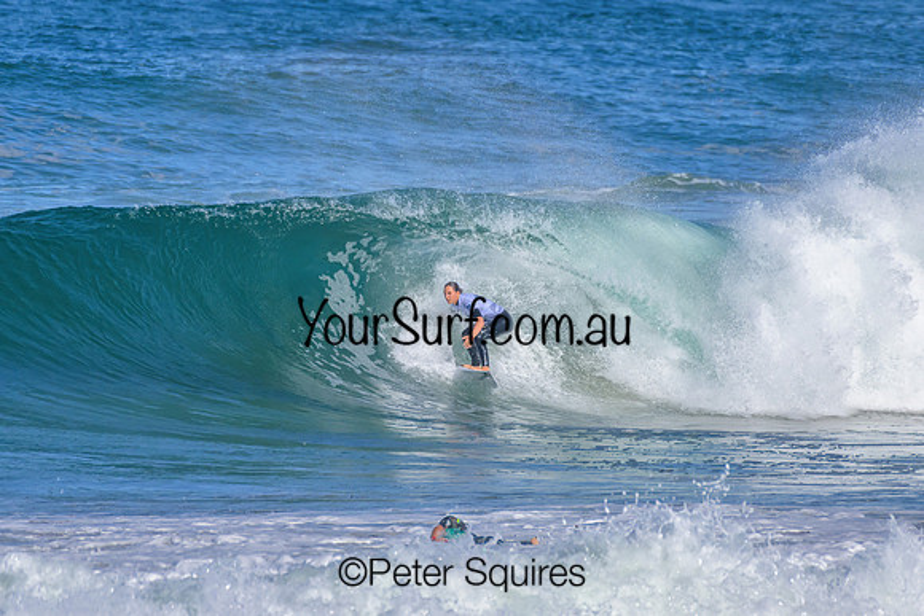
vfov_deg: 1.4
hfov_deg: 2.1
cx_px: 462
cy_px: 308
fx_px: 25671
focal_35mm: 1000
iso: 1250
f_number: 11
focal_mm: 1000
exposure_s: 1/3200
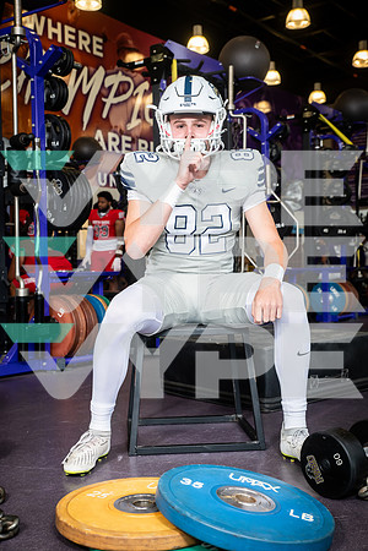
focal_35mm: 46
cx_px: 184
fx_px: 705
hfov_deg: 29.2
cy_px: 276
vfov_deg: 42.7
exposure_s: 1/250
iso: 500
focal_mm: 46
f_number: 5.6
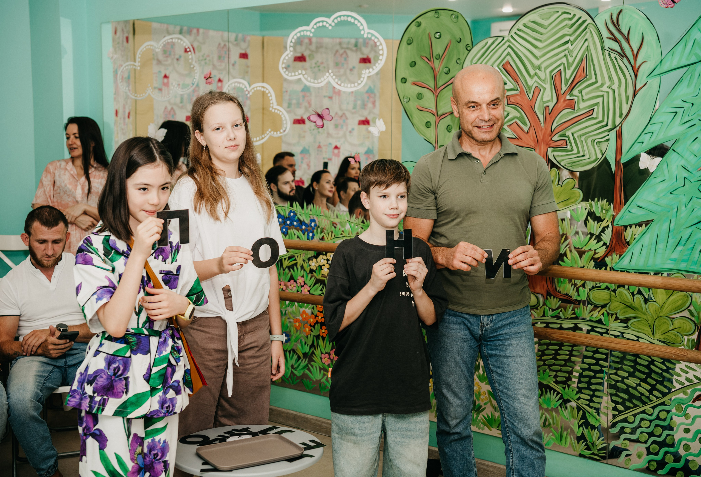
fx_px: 966
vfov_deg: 27.7
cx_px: 339
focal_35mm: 49
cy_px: 235
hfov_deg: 39.9
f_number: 4
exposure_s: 1/160
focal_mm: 48
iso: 200
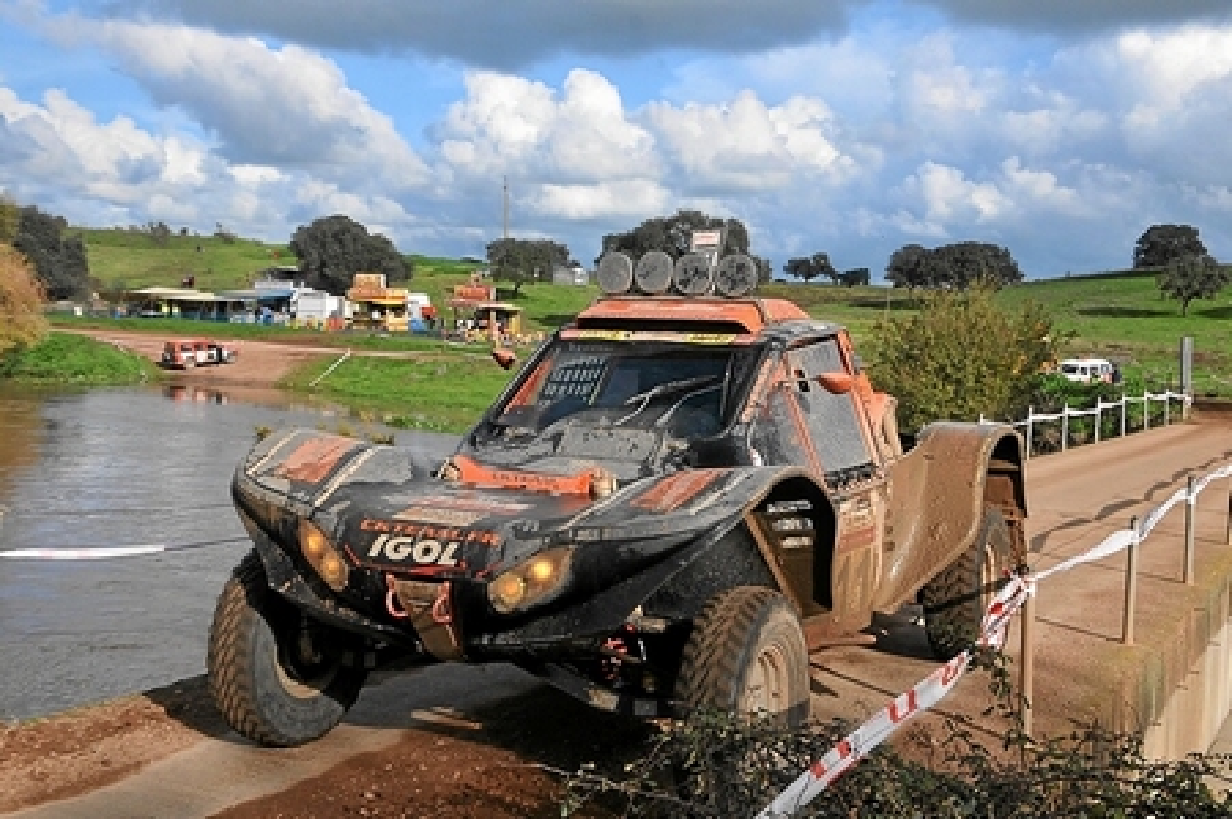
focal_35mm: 52
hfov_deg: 37.9
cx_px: 616
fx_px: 1795
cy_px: 410
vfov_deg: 25.7
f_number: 10
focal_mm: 35
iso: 400
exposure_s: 1/640
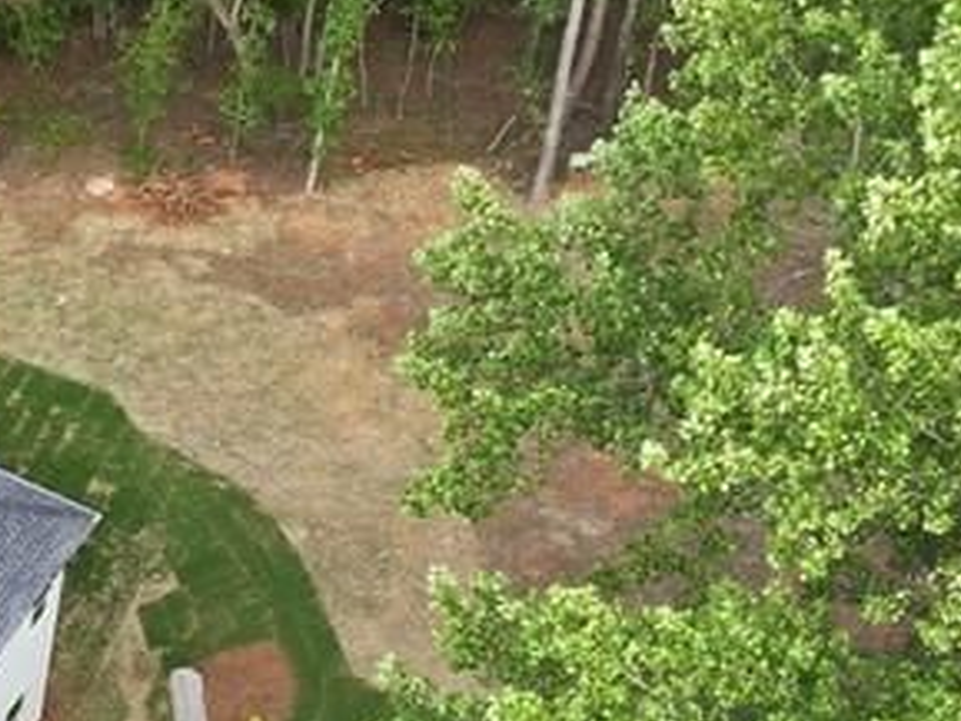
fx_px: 2361
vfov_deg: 17.2
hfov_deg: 21.1
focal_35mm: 85
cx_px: -259
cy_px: 570
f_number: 5
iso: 100
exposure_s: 1/240
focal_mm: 12.3
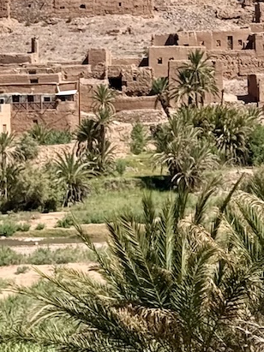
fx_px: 1903
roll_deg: +1.6
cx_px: 319
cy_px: -23
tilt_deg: +2.7
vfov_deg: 10.5
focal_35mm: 187
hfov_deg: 7.9
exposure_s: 1/6024
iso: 64
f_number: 1.78
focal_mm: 6.76
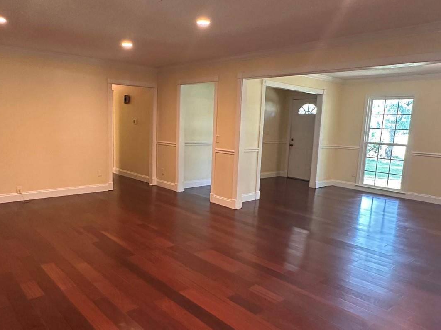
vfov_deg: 51.3
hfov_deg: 65.2
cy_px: 177
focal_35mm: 27
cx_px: 202
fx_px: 344
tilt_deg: -9.1
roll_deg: -1.9
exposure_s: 1/60
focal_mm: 2.22
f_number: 2.2
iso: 500
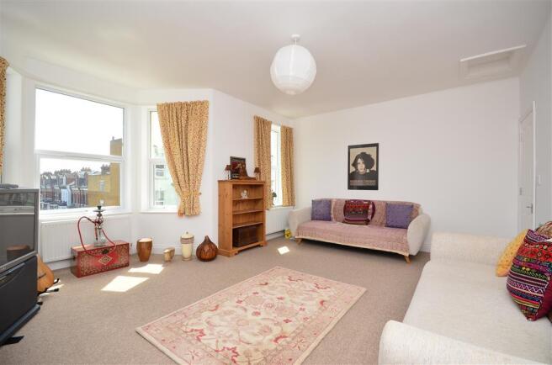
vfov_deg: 77.0
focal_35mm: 15
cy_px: 182
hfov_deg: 100.5
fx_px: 229
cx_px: 276
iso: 200
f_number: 6.3
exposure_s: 1/160
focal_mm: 10
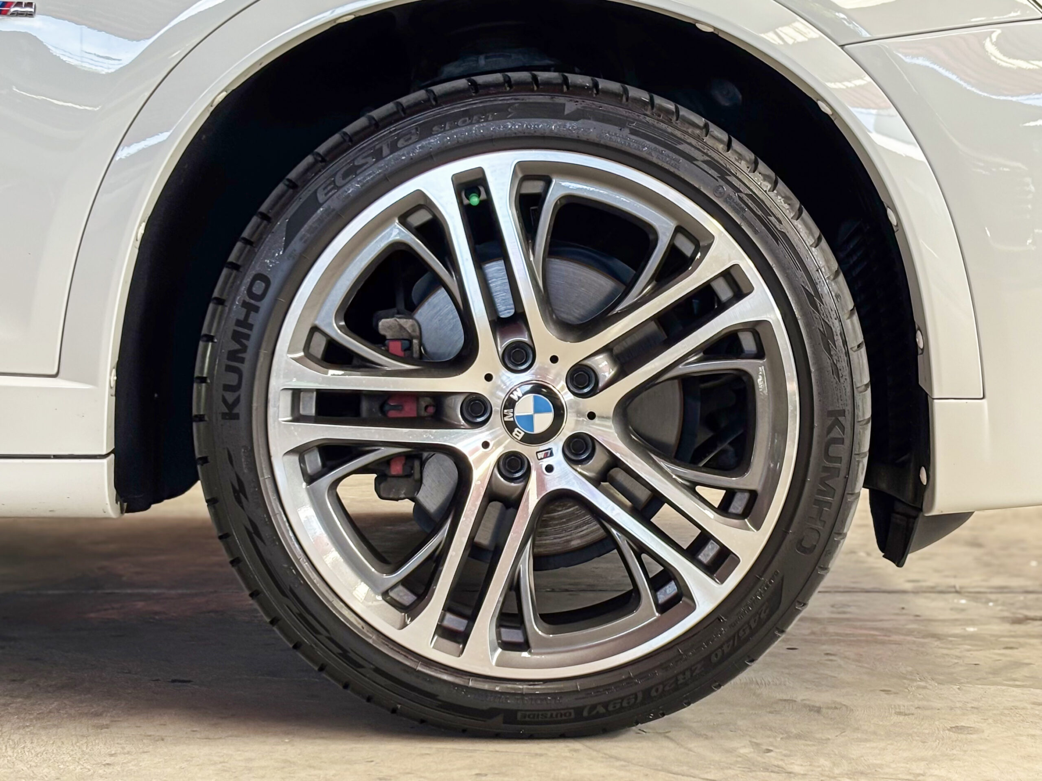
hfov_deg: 36.8
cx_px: 521
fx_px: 1565
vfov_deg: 28.0
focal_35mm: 52
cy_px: 390
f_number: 1.6
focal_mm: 5.96
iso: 50
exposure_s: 1/73
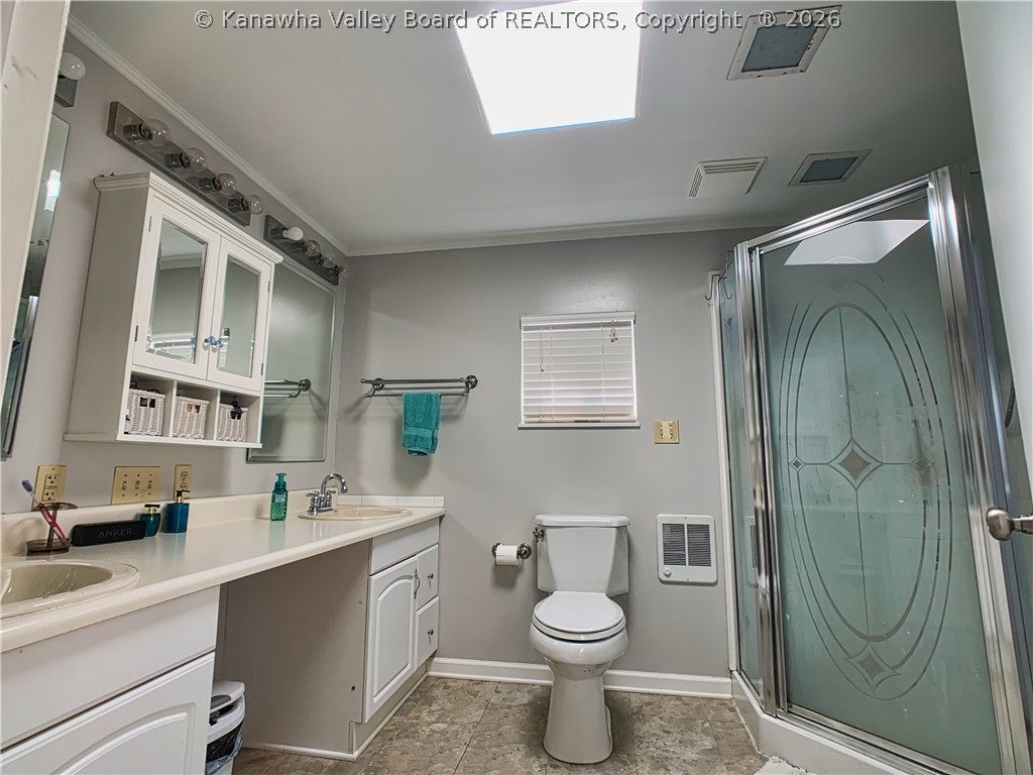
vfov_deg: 53.1
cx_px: 516
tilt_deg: +8.6
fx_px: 776
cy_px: 388
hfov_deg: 67.3
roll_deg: -0.1
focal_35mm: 26
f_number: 1.8
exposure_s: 1/121
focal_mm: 4.25
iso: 64
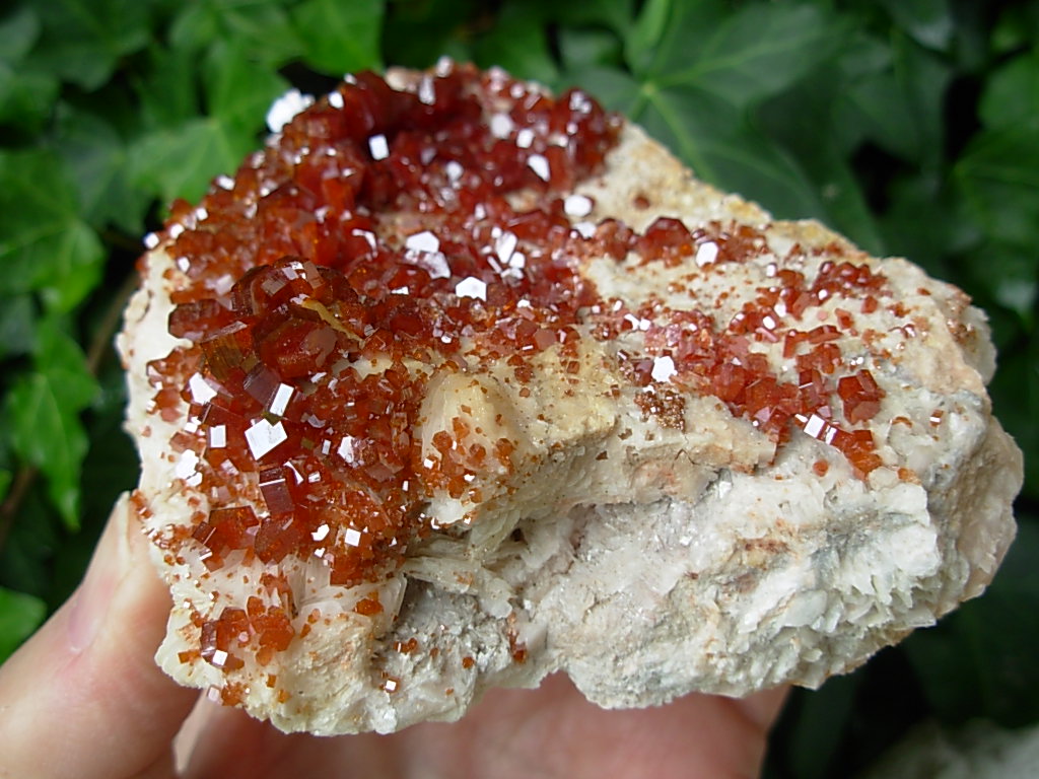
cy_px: 390
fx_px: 1141
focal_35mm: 38
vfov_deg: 37.7
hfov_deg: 49.0
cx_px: 520
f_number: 2.9
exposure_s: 1/242
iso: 50
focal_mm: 6.3
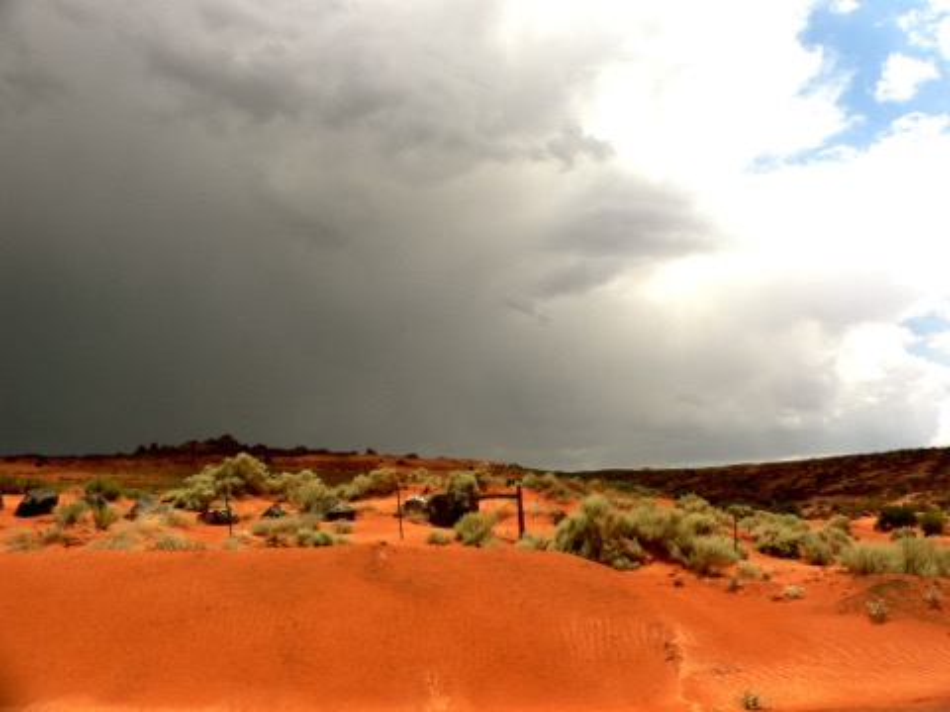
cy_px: 356
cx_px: 475
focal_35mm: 35
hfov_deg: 52.6
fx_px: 961
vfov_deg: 40.7
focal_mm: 4.6
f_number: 5.6
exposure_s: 1/400
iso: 80
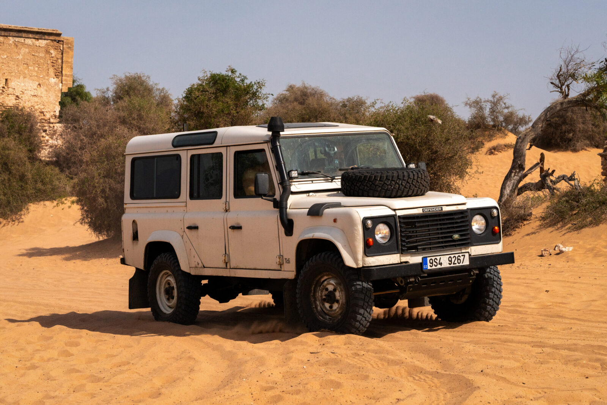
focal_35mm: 85
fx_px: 1434
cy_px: 202
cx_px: 304
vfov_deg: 16.1
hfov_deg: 23.9
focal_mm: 57.1
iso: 500
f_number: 6.3
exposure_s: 1/8000
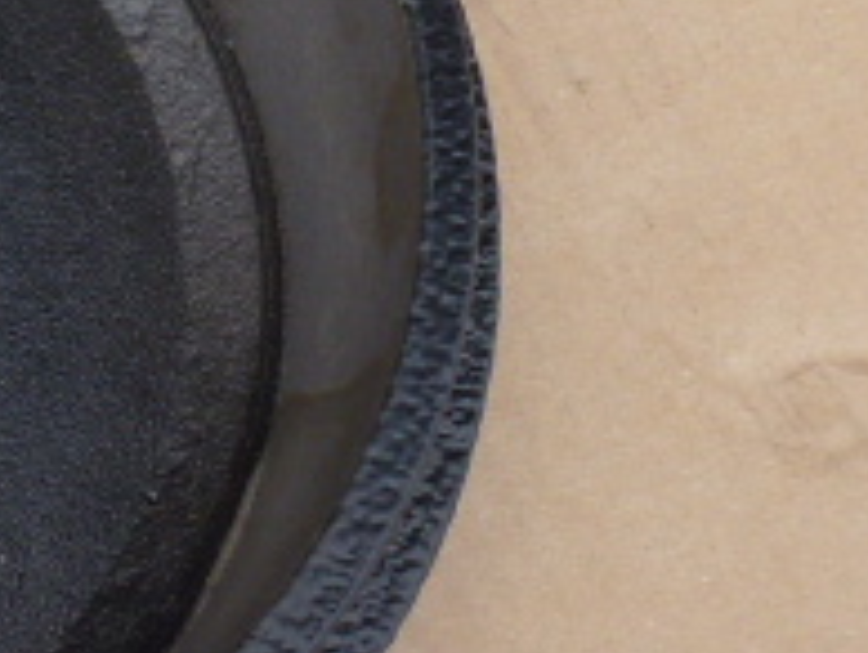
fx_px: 1983
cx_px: -479
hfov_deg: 20.6
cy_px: 367
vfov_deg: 18.7
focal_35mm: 79
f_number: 4
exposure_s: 1/250
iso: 100
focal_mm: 4.3
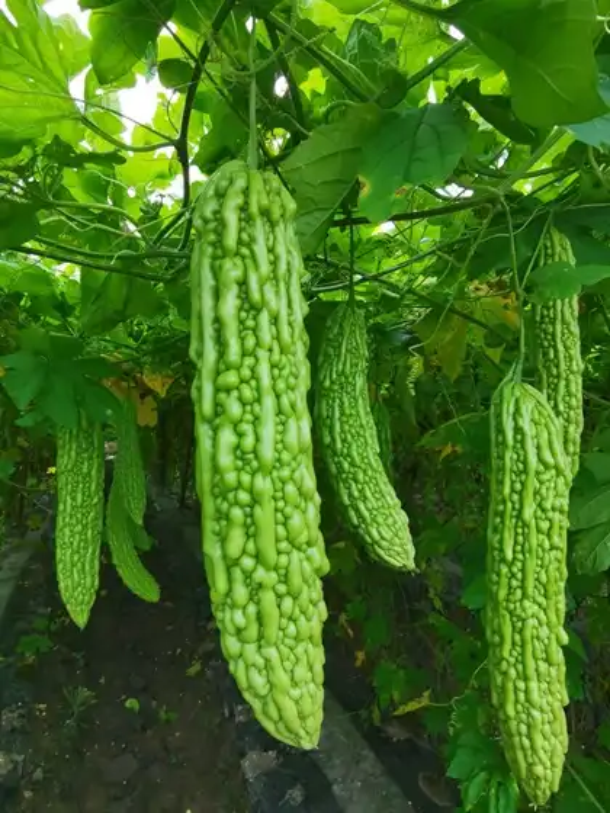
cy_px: 406
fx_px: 446
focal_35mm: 19
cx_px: 305
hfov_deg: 68.7
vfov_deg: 84.7
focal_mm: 2.26
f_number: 2.2
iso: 80
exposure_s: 1/90
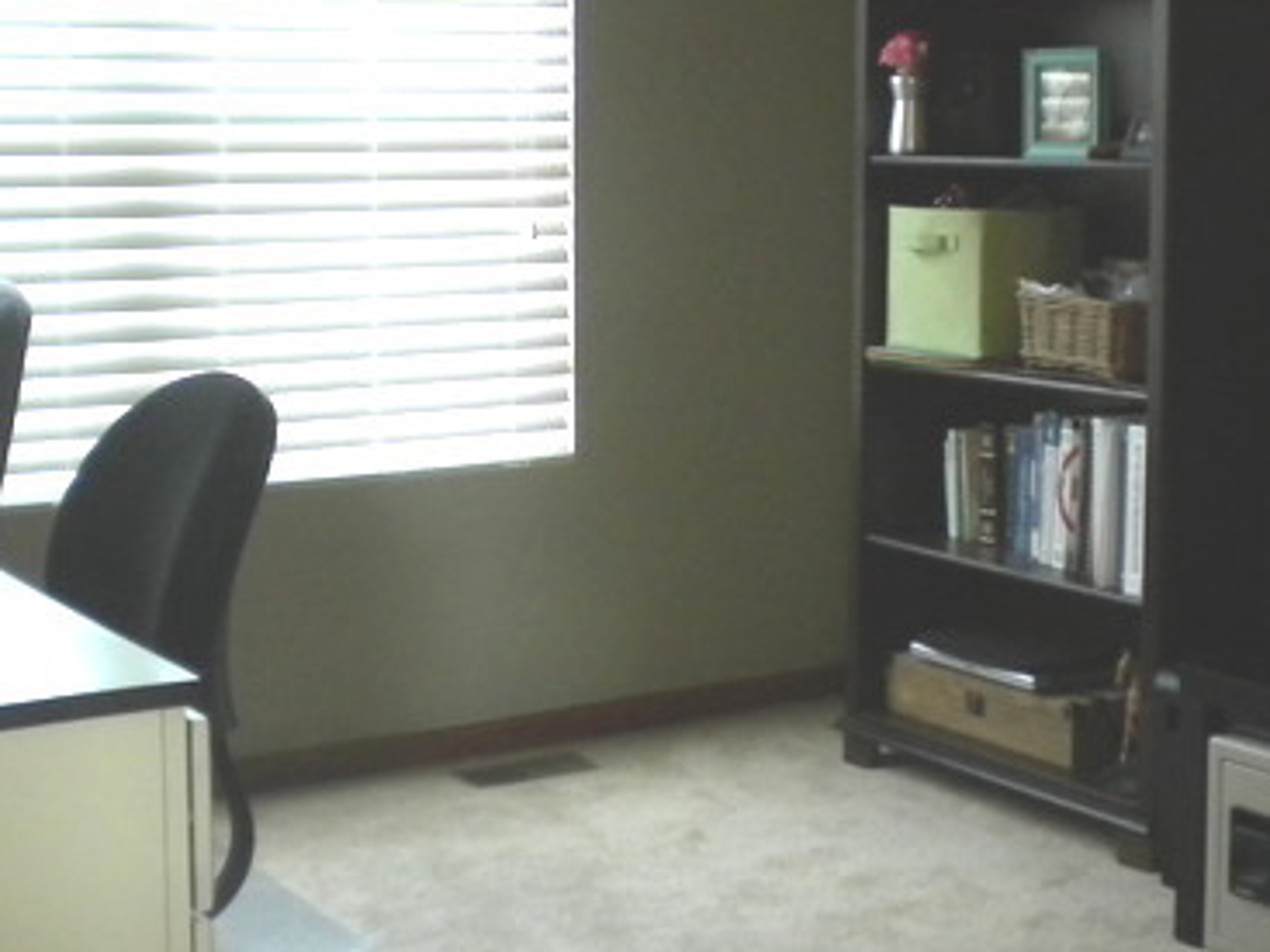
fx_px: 2237
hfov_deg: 31.7
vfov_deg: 23.8
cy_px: 239
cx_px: 654
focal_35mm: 61
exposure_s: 1/78.3
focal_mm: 6.3
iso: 400
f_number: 3.1
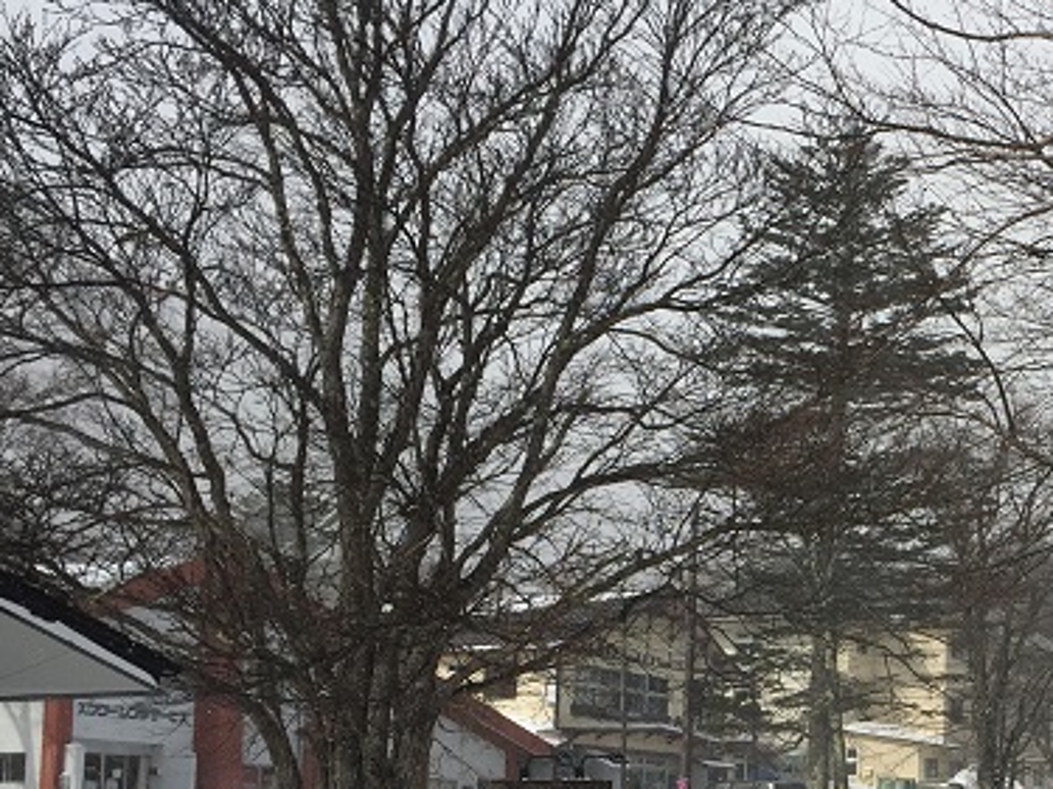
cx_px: 987
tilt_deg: +3.6
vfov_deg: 22.7
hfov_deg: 29.2
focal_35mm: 63
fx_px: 1916
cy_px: 695
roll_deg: +0.0
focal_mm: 4.15
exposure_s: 1/2825
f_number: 2.2
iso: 32
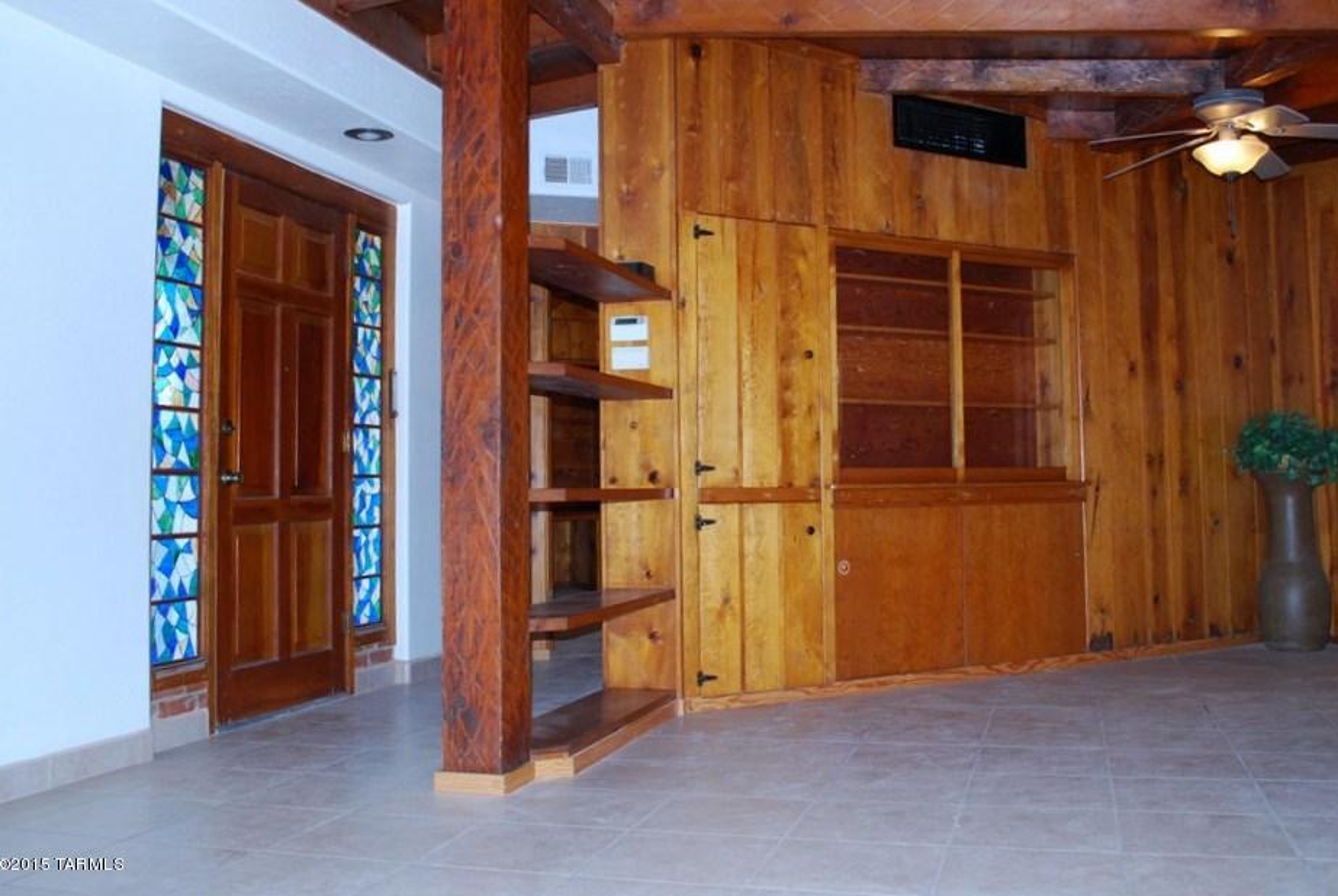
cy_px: 404
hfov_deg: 61.8
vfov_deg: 43.7
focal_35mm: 30
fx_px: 1116
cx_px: 731
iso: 360
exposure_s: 1/60
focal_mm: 18
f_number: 3.5
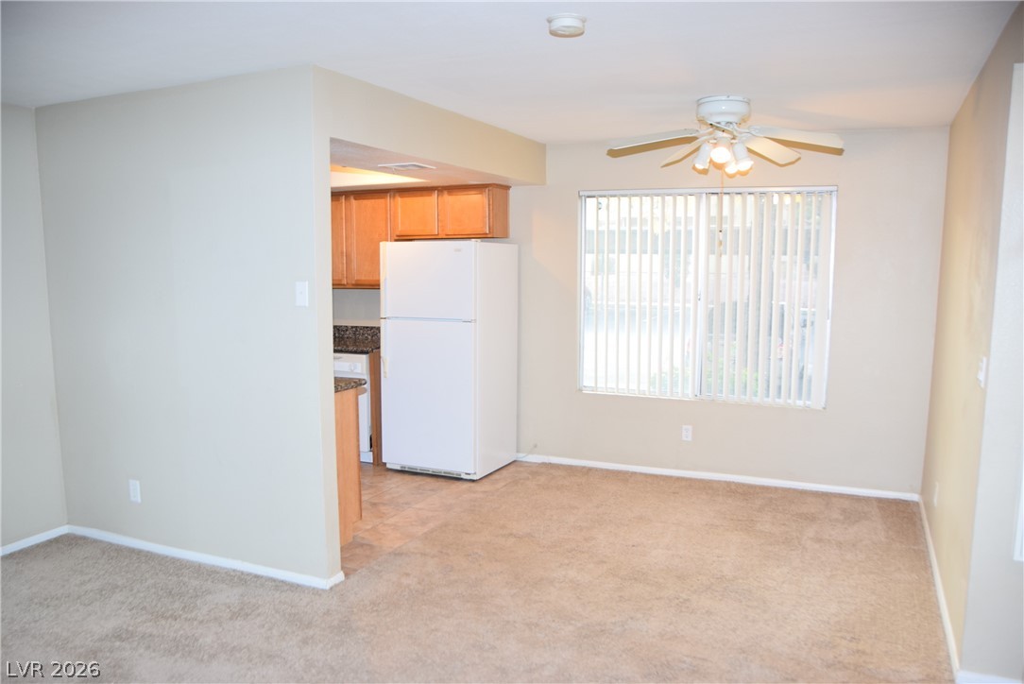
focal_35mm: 27
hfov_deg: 67.4
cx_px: 512
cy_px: 342
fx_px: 768
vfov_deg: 48.0
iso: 500
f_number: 4
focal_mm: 18
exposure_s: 1/60
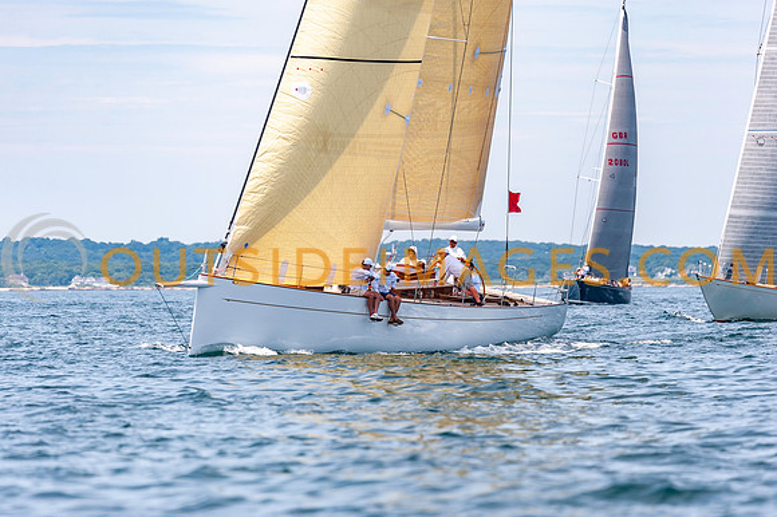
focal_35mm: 307
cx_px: 388
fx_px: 6629
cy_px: 258
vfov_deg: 4.5
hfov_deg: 6.7
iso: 250
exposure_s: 1/2000
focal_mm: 300
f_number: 5
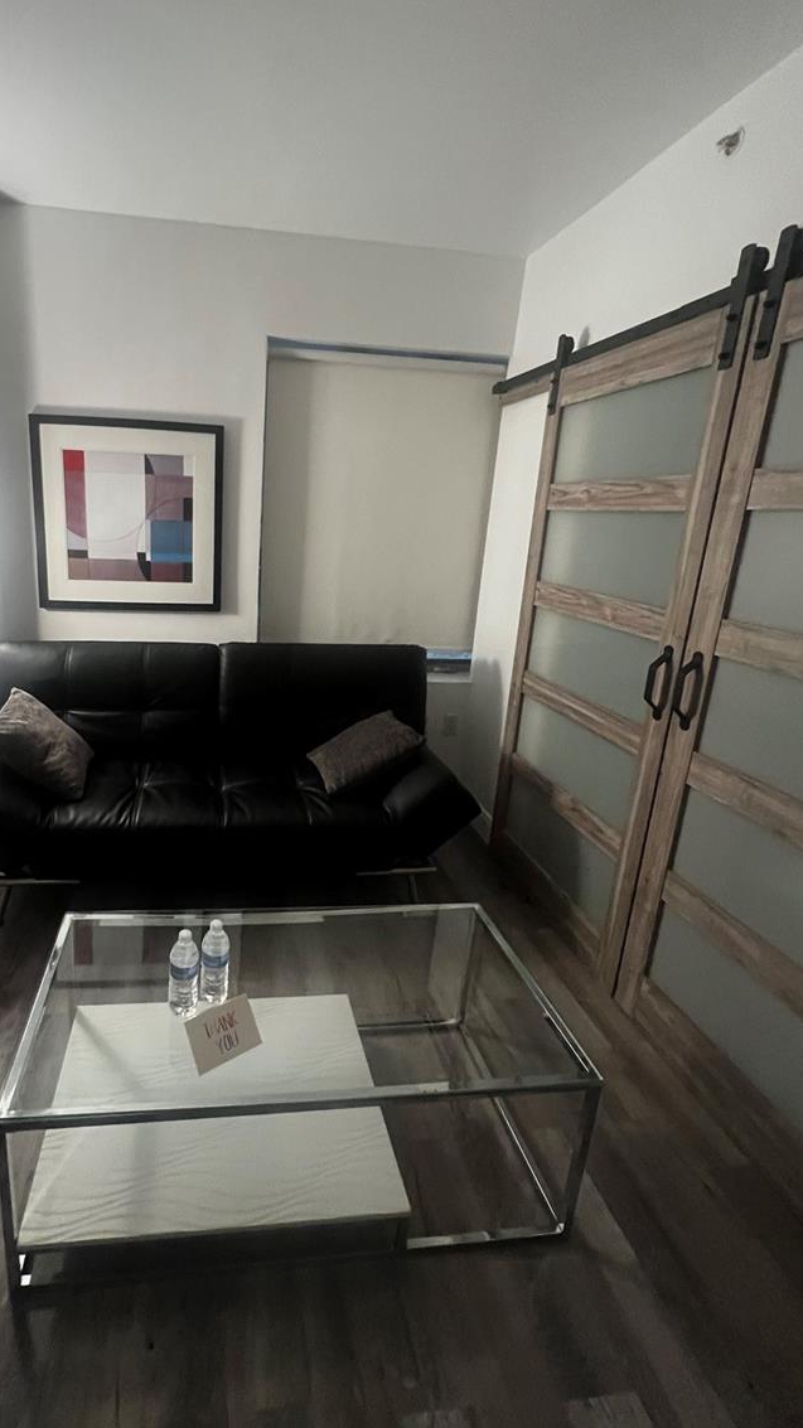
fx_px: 568
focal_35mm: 15
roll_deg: -1.9
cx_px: 279
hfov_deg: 68.8
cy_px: 674
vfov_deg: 102.9
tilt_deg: -13.6
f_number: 1.8
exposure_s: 1/40
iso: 640
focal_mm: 1.57
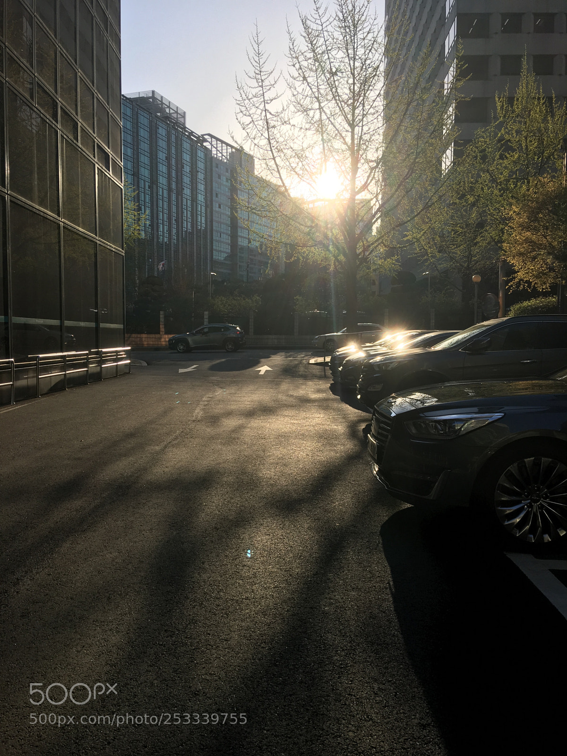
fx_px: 633
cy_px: 378
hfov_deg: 48.2
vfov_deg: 61.7
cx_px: 284
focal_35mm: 29
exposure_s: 1/1350
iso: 25
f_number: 2.2
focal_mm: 4.15
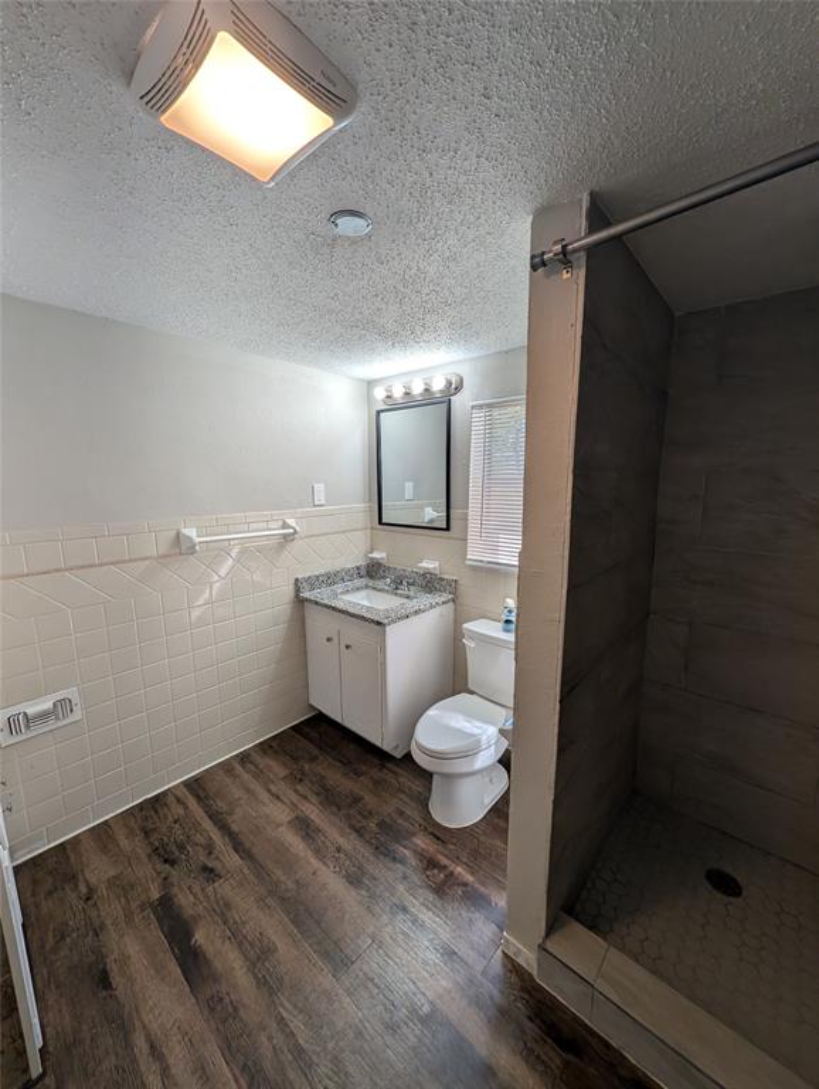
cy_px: 544
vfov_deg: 110.5
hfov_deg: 94.6
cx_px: 410
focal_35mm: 12
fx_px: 378
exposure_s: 1/215
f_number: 1.7
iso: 51
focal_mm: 2.02
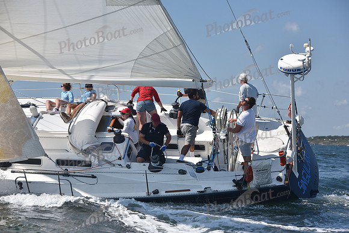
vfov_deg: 13.7
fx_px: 970
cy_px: 116
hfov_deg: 20.4
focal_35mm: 100
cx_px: 174
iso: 250
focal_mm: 100
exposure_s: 1/1000
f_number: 5.6
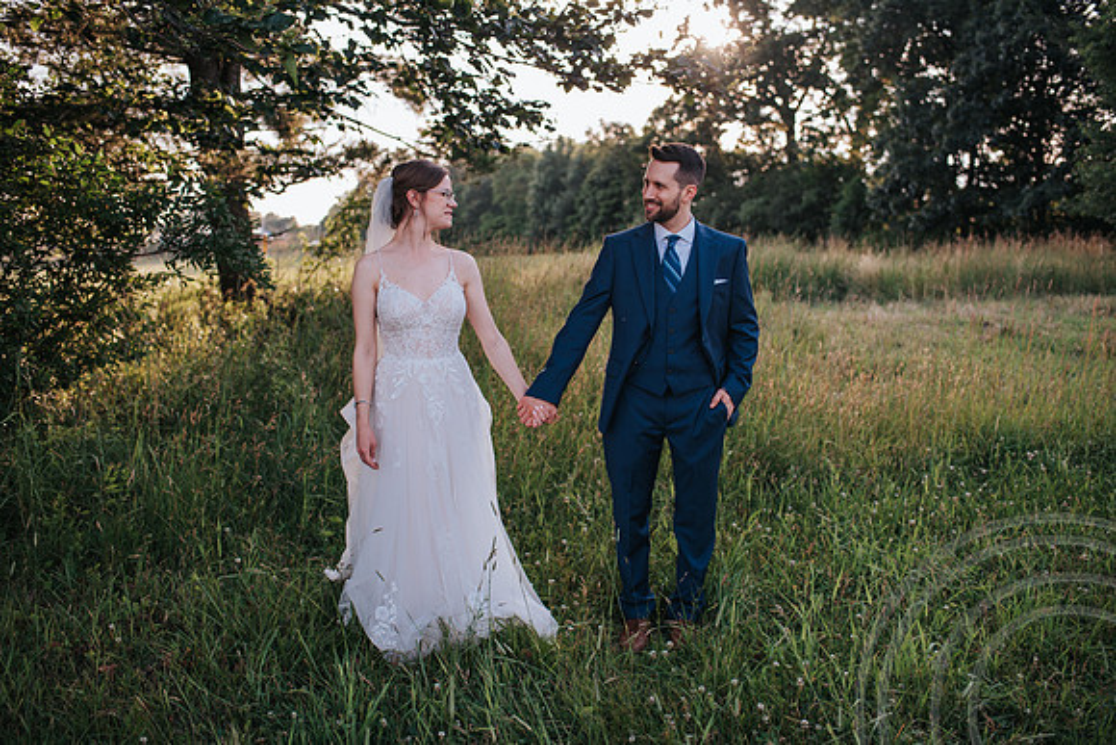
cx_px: 558
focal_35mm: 35
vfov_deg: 37.9
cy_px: 372
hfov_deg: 54.4
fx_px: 1085
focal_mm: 35
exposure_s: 1/400
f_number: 2.8
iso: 200
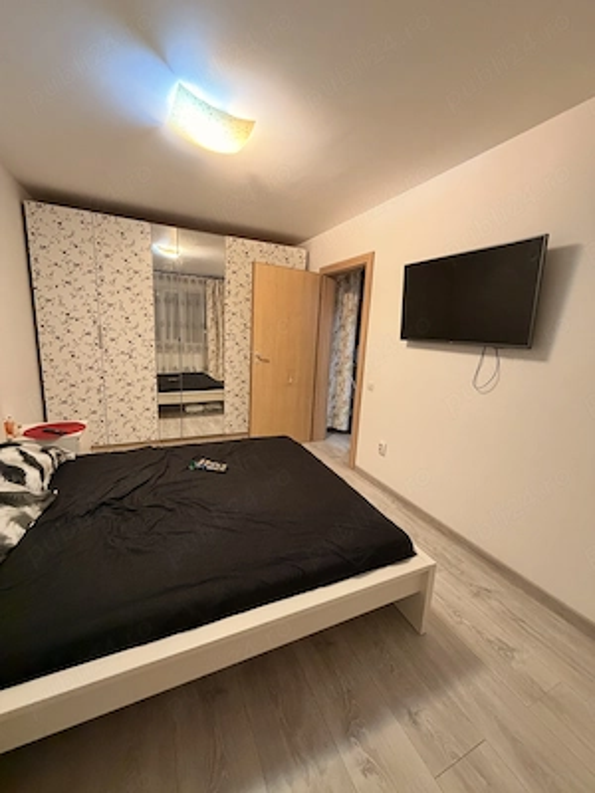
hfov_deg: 85.7
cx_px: 298
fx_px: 321
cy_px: 396
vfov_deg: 102.1
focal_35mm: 14
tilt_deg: -10.5
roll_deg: -3.1
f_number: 2.2
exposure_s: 1/50
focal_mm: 2.22
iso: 640
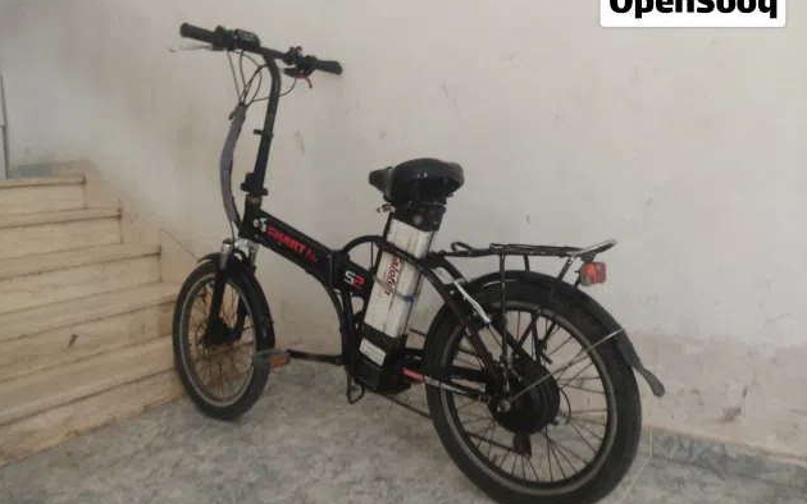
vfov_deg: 44.4
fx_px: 616
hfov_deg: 66.5
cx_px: 407
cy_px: 211
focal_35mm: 28
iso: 1499
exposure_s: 1/25
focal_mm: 4.74
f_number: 1.79
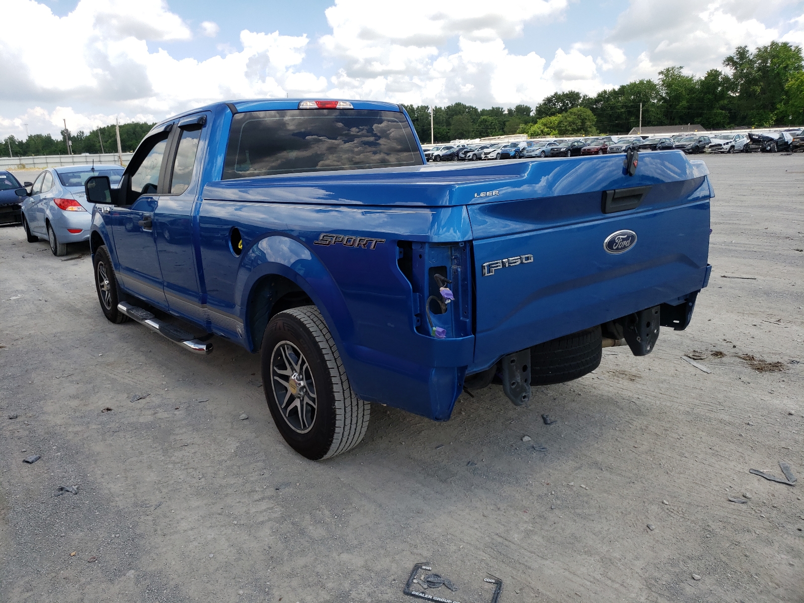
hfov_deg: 67.3
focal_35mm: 26
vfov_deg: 53.1
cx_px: 402
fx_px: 604
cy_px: 302
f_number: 1.5
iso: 50
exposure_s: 1/1667
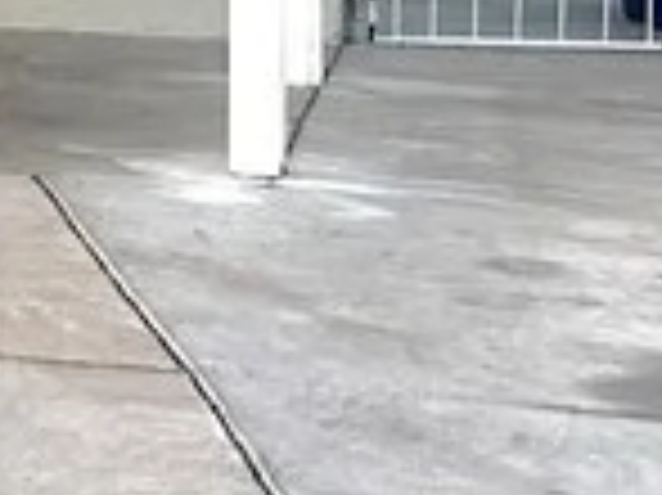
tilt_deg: +1.1
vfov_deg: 8.7
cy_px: -256
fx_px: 3191
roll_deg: -0.2
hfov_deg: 9.4
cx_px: -1319
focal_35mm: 167
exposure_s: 1/441
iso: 80
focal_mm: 6.86
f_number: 1.78
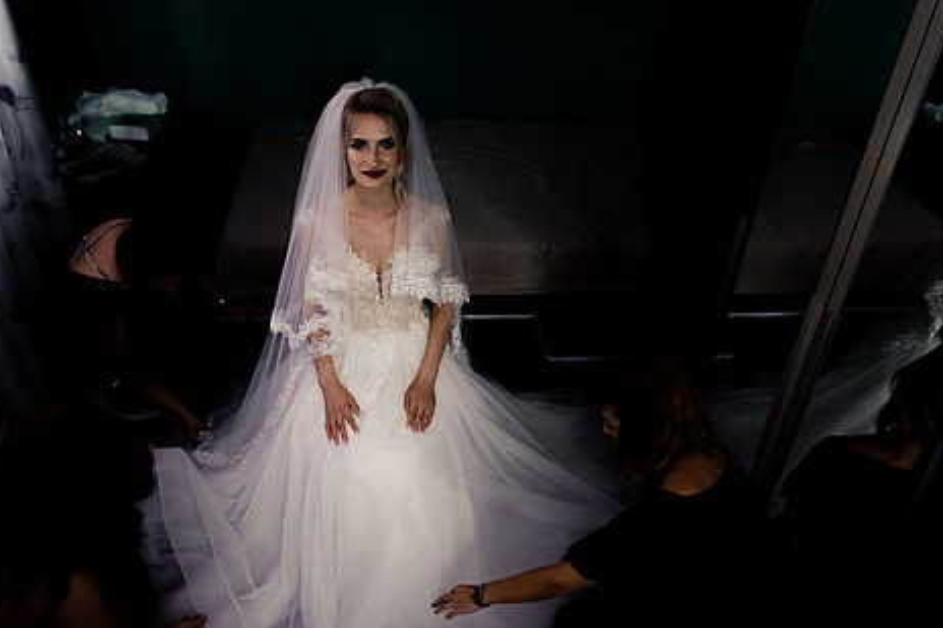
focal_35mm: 30
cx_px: 461
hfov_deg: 61.9
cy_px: 341
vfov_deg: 43.5
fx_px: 786
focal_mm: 24
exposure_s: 1/125
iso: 500
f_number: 3.2
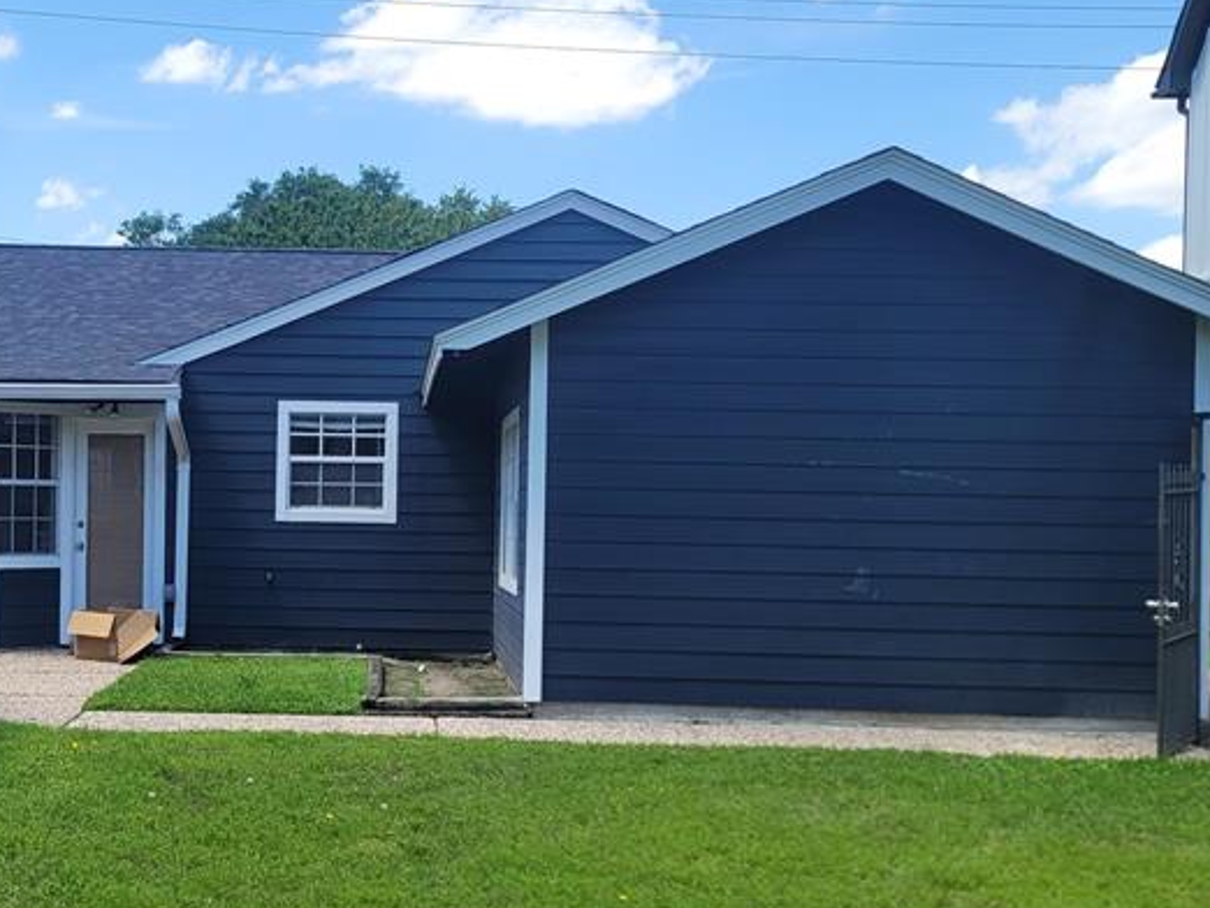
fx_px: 1714
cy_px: 491
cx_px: 338
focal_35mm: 49
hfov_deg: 38.1
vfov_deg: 29.7
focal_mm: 7
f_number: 1.8
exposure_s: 1/509
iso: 20
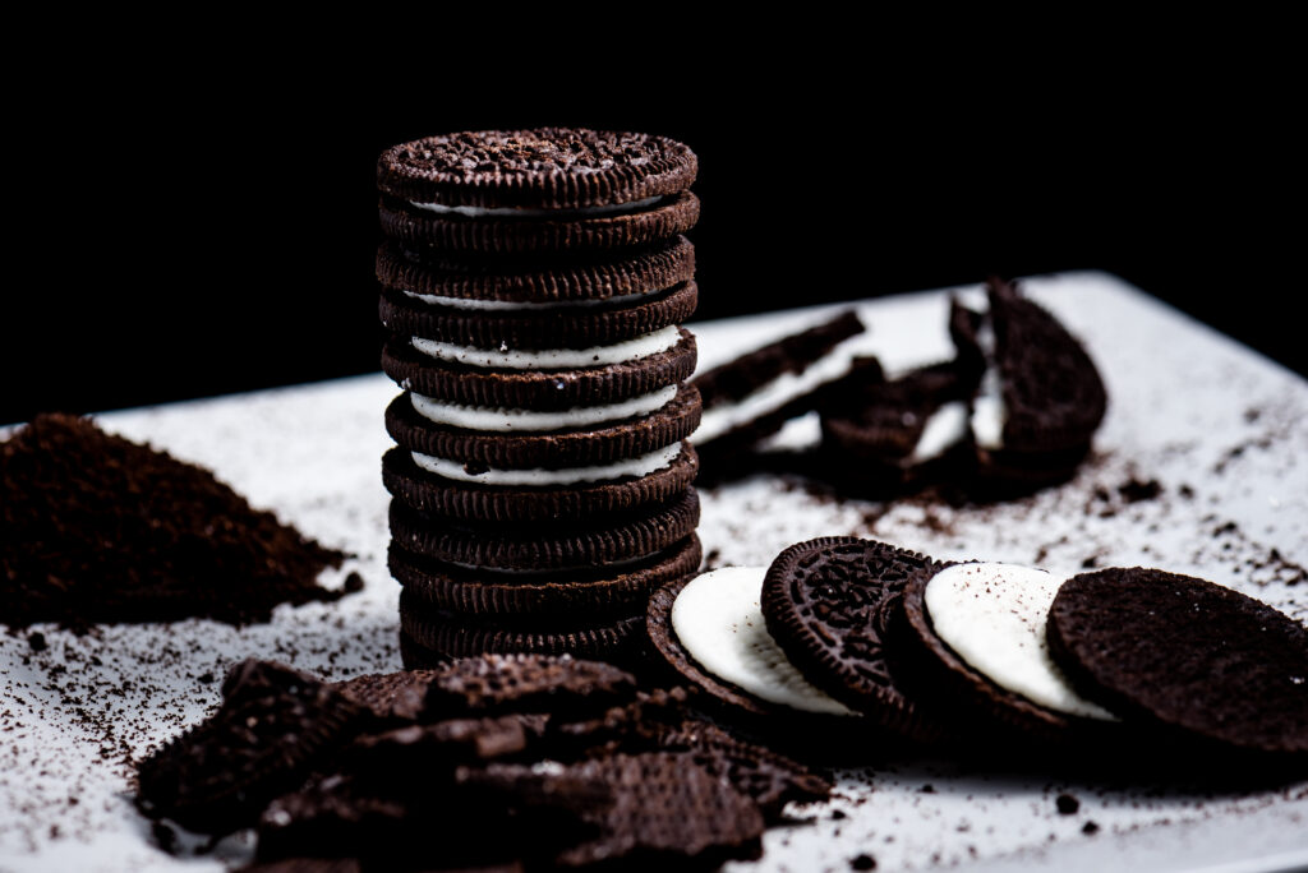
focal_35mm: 105
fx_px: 3817
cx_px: 654
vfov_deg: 13.1
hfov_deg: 19.4
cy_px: 436
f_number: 8
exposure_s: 1/60
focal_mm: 105
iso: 100
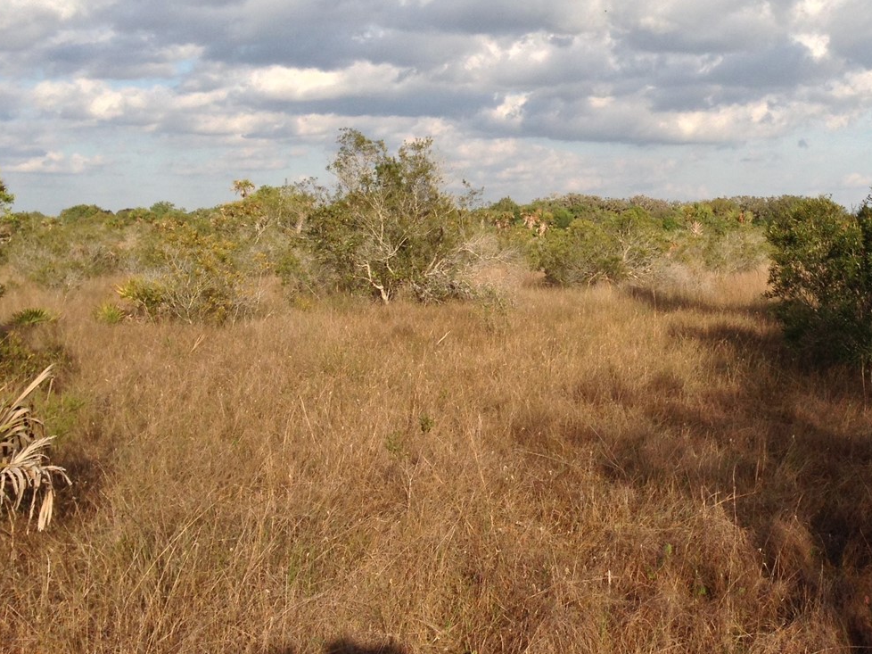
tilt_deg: +0.9
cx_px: 639
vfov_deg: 26.7
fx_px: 1360
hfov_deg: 34.9
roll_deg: +0.1
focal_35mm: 54
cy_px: 162
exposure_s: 1/1261
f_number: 2.4
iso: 50
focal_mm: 4.12
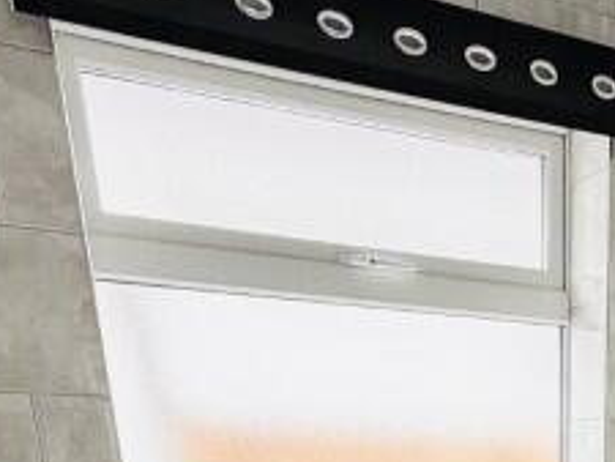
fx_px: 942
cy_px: 853
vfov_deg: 19.6
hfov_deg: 33.3
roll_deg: -1.2
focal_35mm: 53
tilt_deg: -22.5
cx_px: 605
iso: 250
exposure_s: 1/121
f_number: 2.2
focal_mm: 2.22
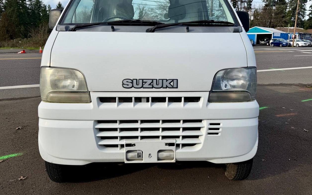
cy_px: 78
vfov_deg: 47.3
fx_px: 221
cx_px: 159
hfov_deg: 70.4
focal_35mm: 26
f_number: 1.78
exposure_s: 1/4167
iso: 80
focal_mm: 6.76
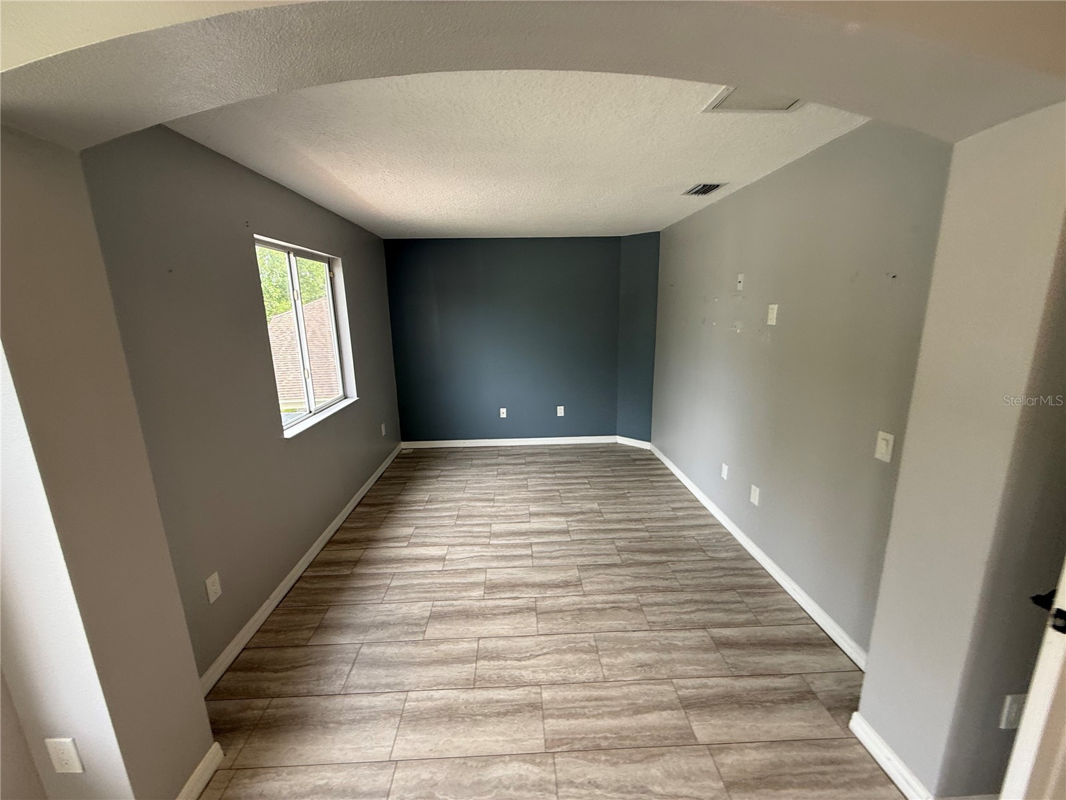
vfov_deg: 85.7
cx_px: 533
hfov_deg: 102.1
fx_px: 431
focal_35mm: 14
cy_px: 400
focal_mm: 2.22
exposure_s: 1/122
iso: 64
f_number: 2.2
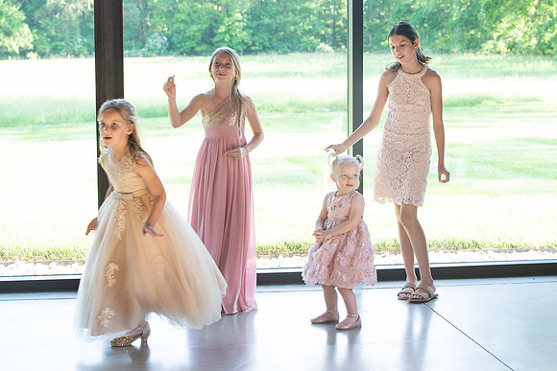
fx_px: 1278
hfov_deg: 24.6
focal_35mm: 83
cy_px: 194
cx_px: 323
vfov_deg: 16.5
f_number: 6.3
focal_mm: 70
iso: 1000
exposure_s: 1/160
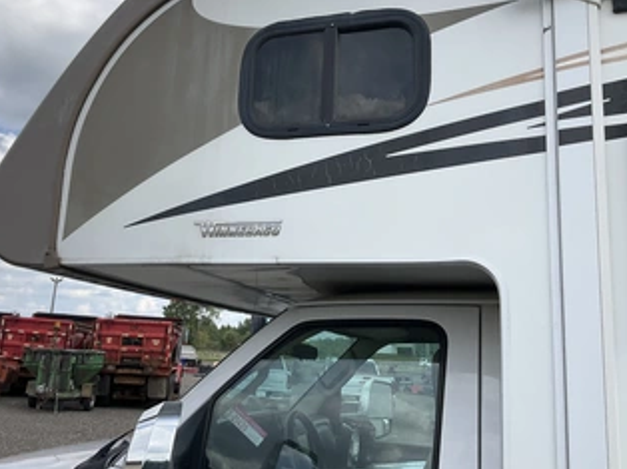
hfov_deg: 50.1
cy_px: 214
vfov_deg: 38.6
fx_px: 670
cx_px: 278
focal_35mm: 37
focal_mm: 3
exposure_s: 1/1311
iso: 25
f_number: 1.8
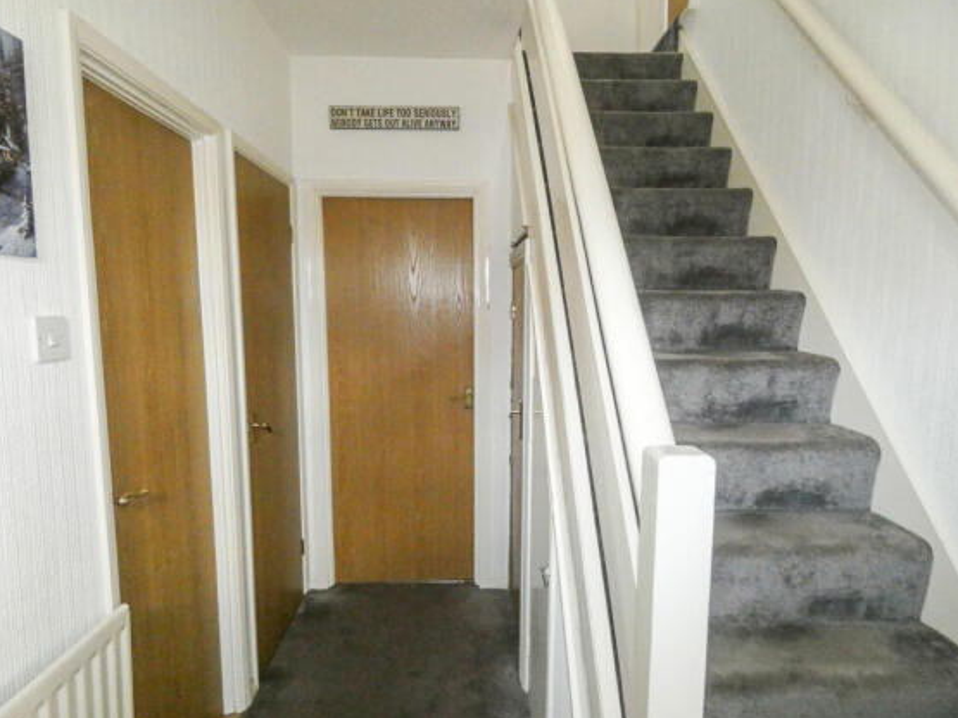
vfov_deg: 63.4
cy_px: 372
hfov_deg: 79.0
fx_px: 581
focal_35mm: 21
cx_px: 486
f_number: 2.8
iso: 800
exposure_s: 1/60
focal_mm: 3.6
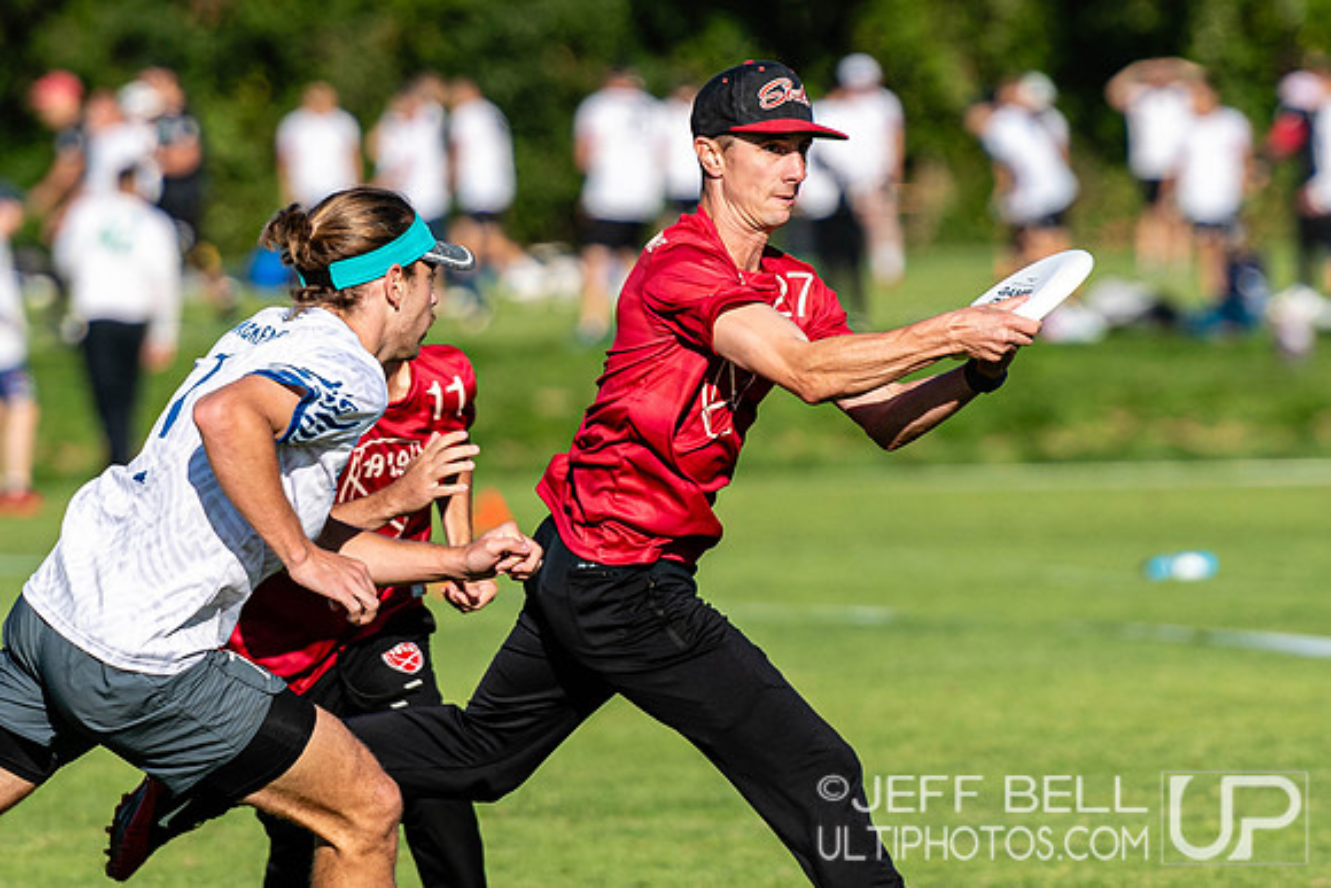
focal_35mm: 630
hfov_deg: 3.3
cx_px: 826
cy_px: 310
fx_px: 23284
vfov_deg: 2.2
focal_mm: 200
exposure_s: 1/1600
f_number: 3.2
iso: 100
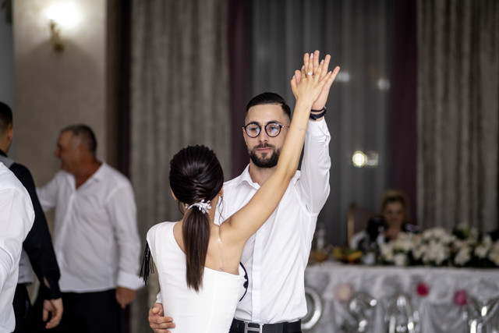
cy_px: 166
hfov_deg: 16.0
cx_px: 250
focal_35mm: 128
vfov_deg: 10.7
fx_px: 1775
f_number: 1.8
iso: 1000
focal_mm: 85
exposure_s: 1/200
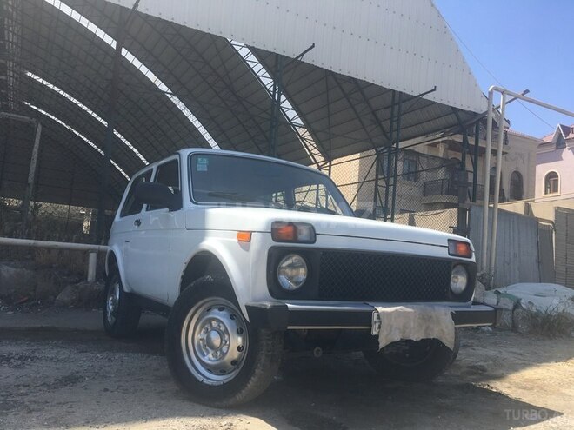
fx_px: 481
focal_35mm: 29
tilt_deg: +5.4
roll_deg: -5.0
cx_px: 287
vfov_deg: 48.2
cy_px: 215
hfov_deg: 61.7
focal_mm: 4.15
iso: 25
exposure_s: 1/1054
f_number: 2.2
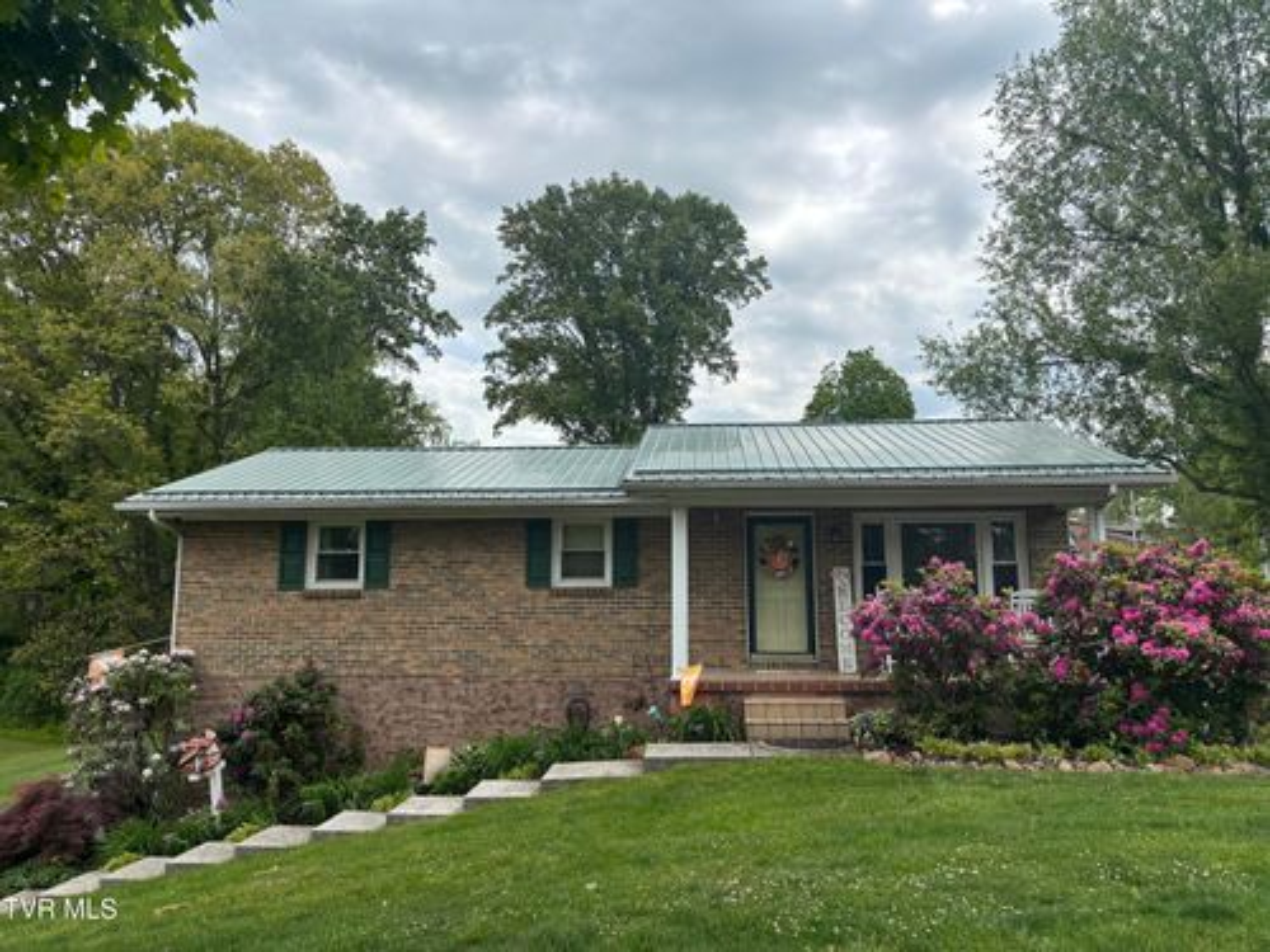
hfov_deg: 67.3
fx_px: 954
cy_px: 476
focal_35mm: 26
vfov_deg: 53.1
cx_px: 635
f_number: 1.6
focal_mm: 5.96
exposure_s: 1/3311
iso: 50
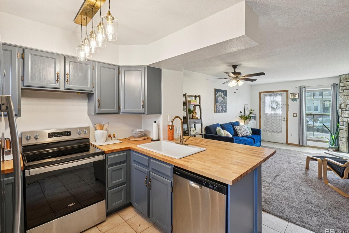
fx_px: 155
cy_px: 112
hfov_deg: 96.8
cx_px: 177
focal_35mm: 16
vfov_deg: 73.7
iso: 400
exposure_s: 1/25
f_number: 8
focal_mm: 10
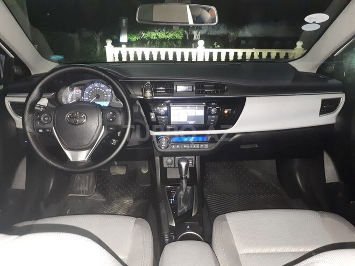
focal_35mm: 27
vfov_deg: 51.4
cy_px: 133
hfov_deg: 65.3
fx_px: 277
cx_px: 178
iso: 640
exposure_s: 1/17
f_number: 1.9
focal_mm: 3.6
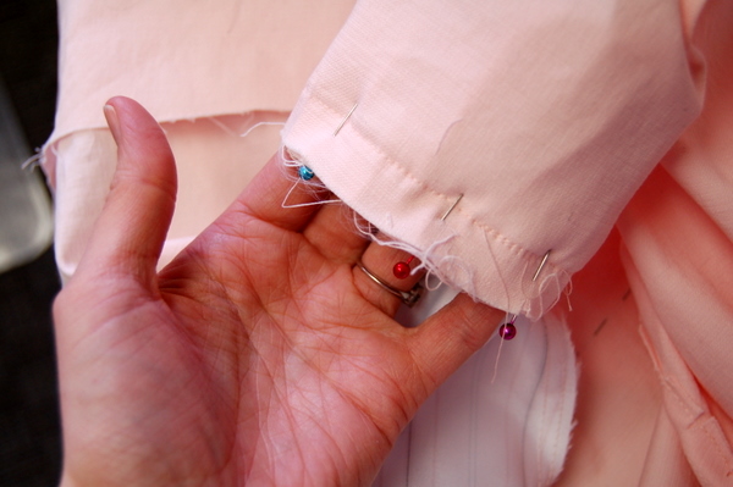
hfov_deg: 41.1
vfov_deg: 28.0
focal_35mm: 48
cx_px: 366
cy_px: 244
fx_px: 977
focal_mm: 32
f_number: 4.5
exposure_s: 1/40
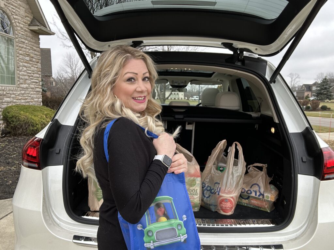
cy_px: 125
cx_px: 167
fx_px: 289
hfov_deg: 60.0
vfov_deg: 46.8
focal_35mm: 30
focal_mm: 2.69
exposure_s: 1/126
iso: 20
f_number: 1.9
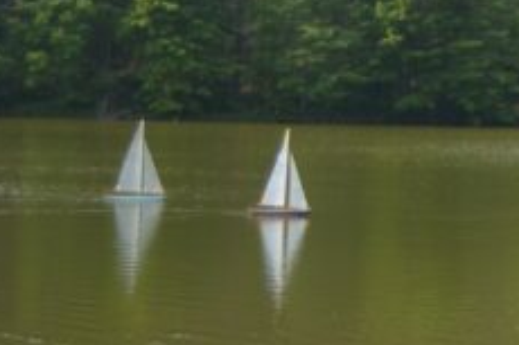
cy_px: -151
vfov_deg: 8.4
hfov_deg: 11.3
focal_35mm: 160
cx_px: 1106
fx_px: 2305
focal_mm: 24
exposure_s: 1/1000
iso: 200
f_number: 4
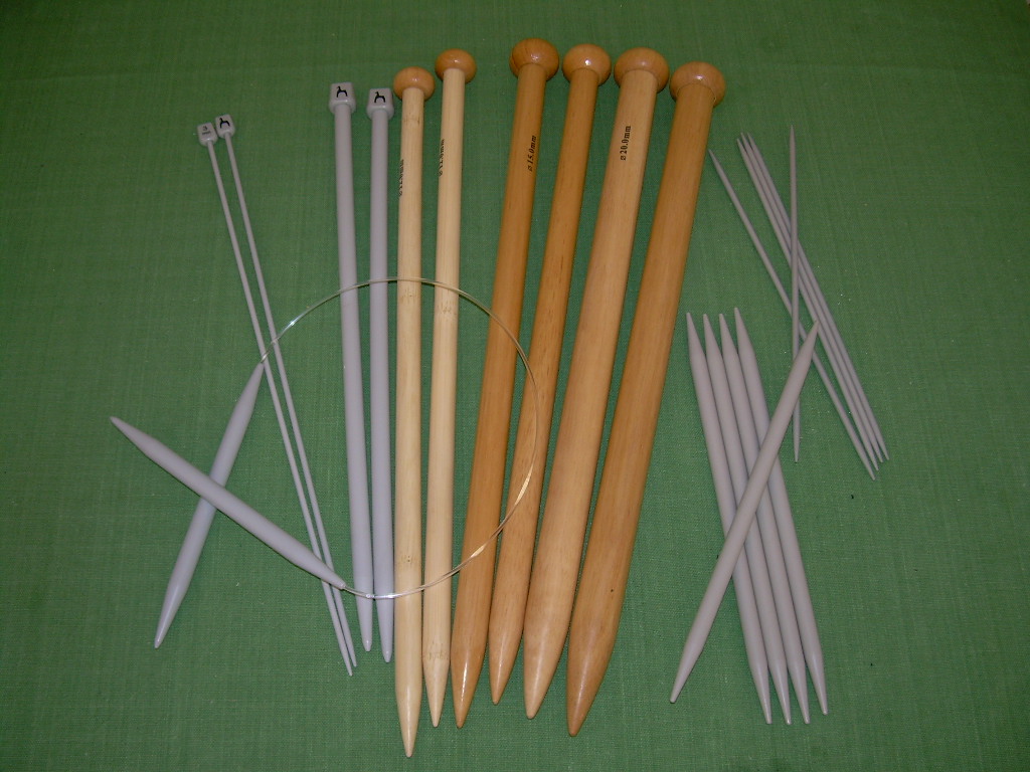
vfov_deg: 37.7
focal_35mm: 38
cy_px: 386
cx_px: 515
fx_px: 1131
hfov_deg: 49.0
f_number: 2.8
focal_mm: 6.3
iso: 50
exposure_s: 1/60
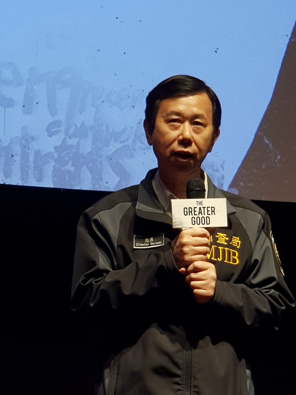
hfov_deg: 28.0
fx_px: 593
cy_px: 198
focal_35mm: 52
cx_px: 148
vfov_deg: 36.8
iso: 125
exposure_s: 1/30
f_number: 2.4
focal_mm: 6
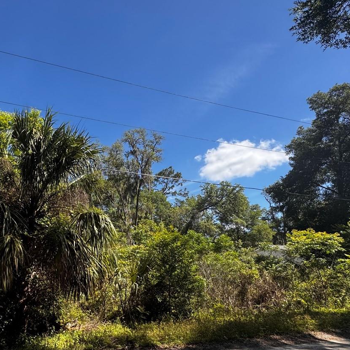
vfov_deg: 64.3
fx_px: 275
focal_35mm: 24
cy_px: 213
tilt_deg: +11.6
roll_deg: -0.5
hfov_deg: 61.4
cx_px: 87
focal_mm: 2.22
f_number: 2.2
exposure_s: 1/657
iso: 40
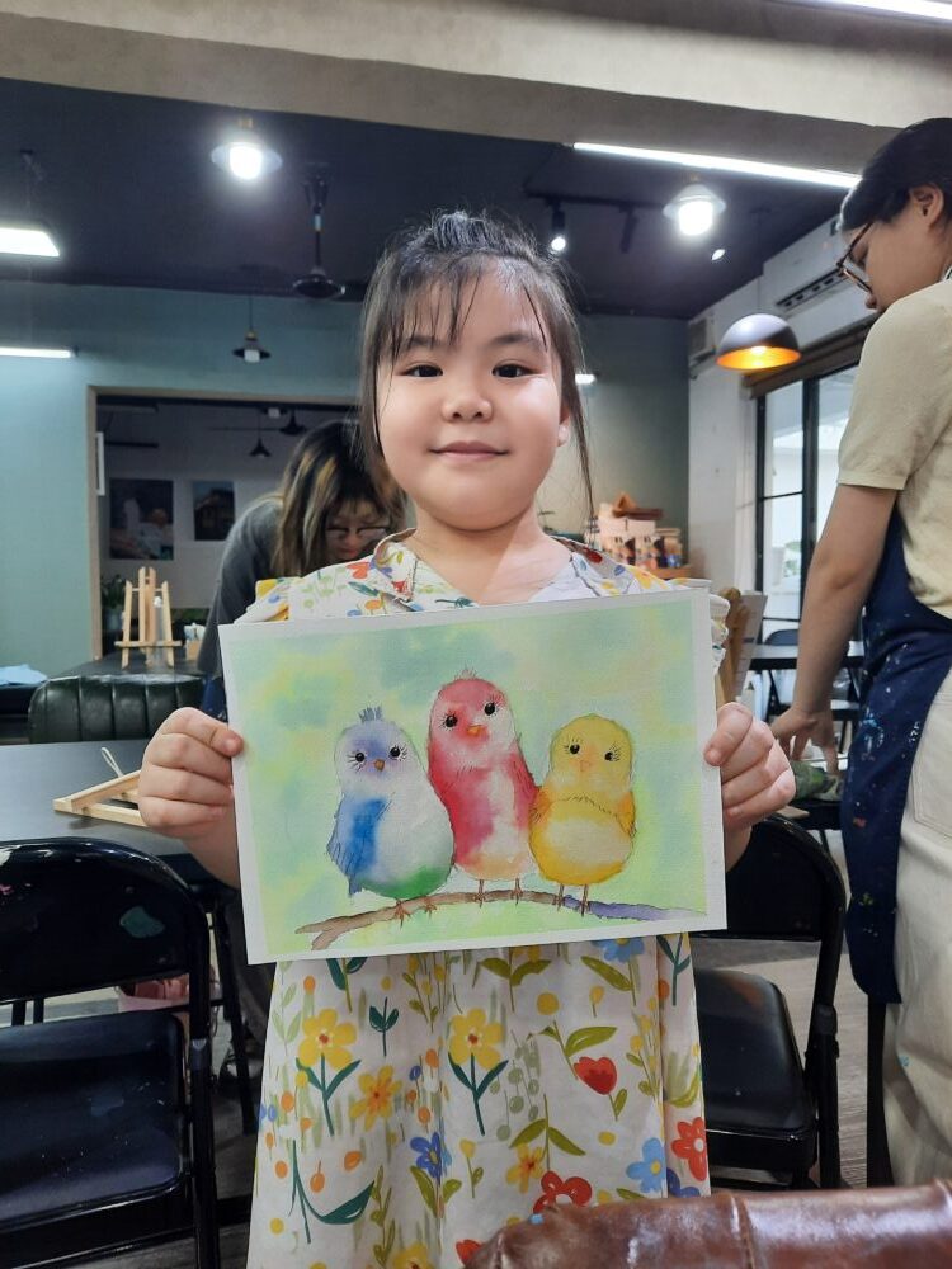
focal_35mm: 25
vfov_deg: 69.4
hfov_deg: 54.9
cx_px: 476
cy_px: 634
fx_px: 917
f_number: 2
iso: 100
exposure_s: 1/50
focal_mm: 4.6
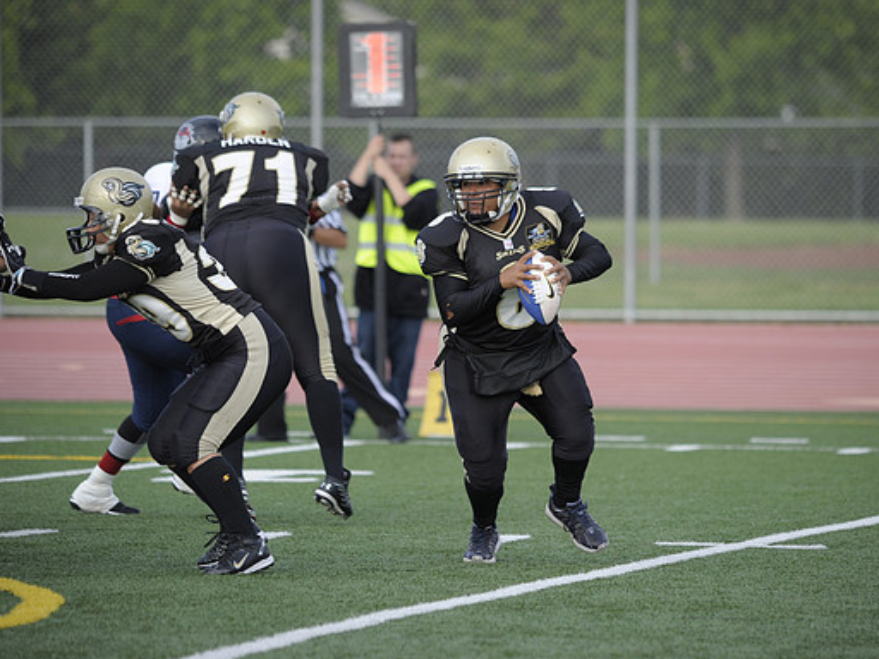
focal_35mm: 414
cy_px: 330
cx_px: 464
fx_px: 10513
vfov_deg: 3.6
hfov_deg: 4.8
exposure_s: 1/1000
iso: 900
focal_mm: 380
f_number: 6.3
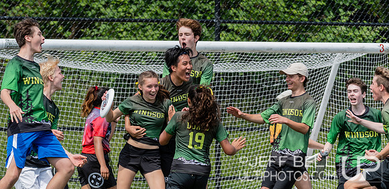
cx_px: 154
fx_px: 3976
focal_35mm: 398
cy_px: 104
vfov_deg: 2.7
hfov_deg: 5.6
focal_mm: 200
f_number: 4
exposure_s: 1/1600
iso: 360
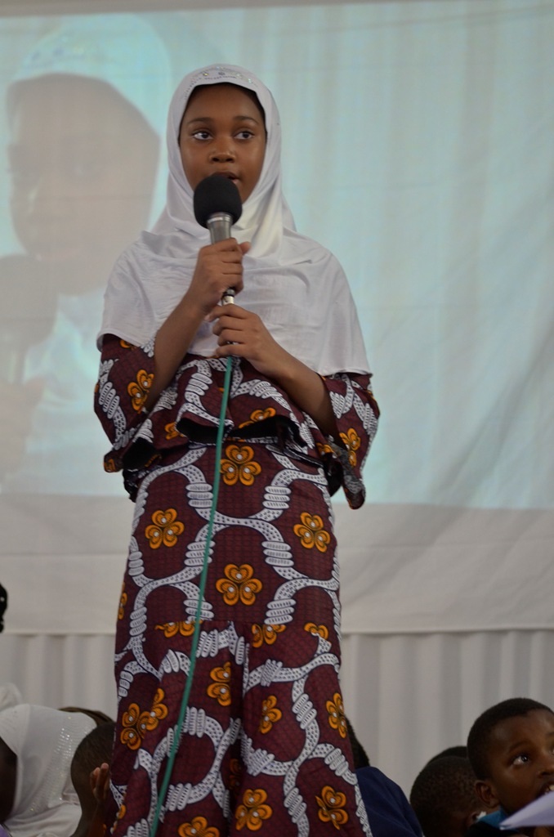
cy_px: 418
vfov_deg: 17.5
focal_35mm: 117
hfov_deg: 11.7
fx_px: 2713
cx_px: 277
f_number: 4
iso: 640
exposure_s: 1/50
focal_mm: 78
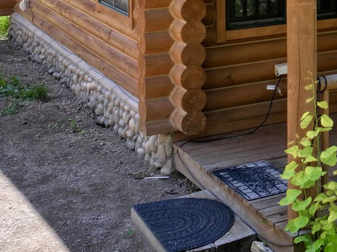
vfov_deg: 15.7
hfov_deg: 20.0
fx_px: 856
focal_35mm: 88
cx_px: 468
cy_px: -101
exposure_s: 1/800
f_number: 2.8
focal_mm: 12.29
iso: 150
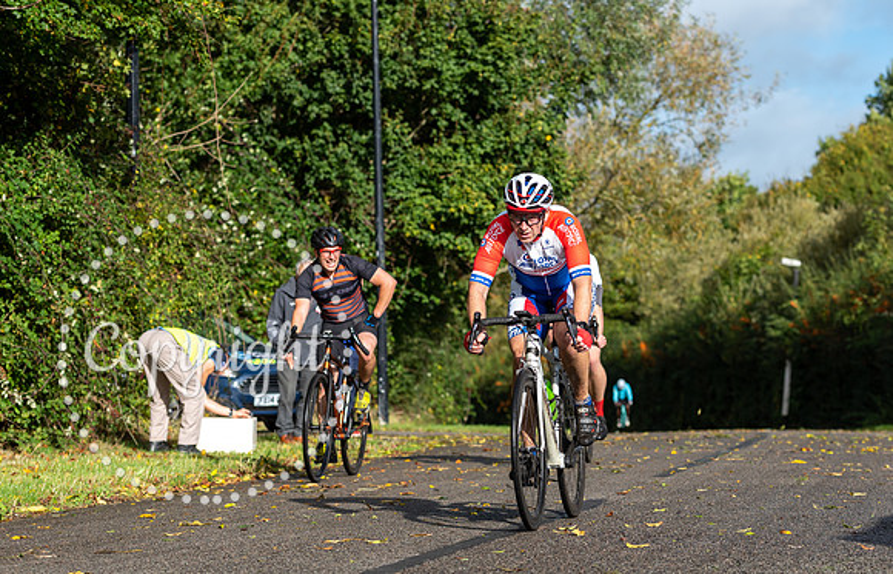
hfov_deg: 19.3
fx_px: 2622
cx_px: 549
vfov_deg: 12.5
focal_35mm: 107
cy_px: 208
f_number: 4
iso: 200
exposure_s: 1/2000
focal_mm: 86
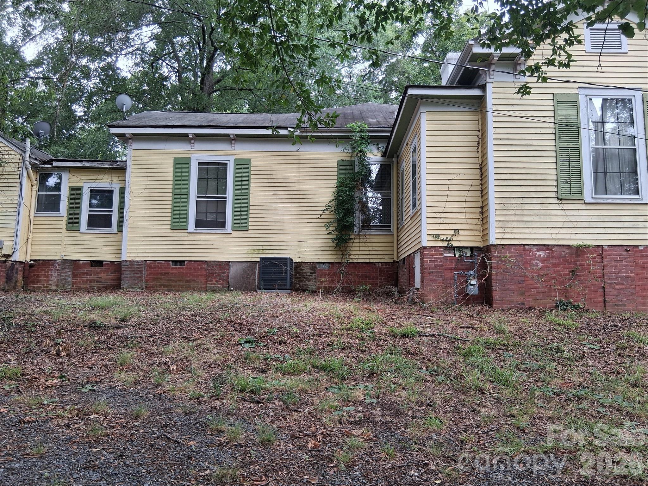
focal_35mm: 26
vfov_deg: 53.1
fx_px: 487
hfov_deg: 67.3
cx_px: 324
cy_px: 243
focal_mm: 3.98
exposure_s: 1/120
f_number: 1.8
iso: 50
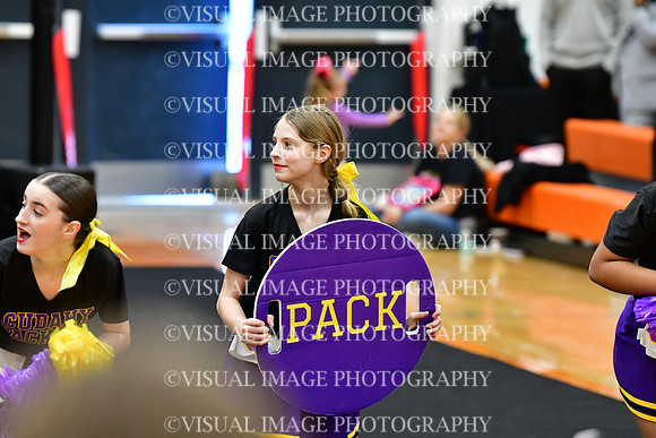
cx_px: 328
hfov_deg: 7.4
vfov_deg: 5.0
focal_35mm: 277
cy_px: 219
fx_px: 5048
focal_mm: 185
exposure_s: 1/500
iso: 5000
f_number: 3.5
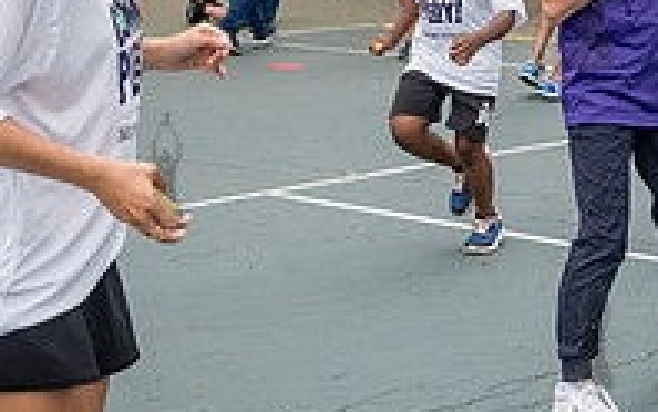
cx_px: 592
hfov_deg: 17.4
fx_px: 2117
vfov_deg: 11.0
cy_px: 8
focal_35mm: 118
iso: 1000
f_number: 5
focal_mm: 38
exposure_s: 1/1000
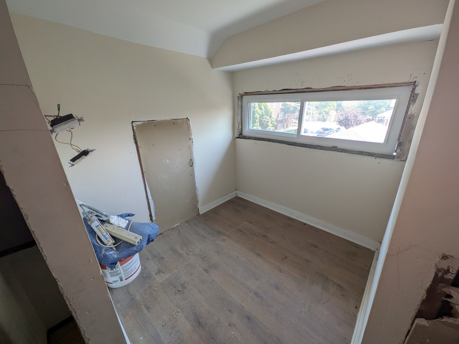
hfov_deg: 102.1
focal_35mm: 14
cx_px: 230
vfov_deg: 85.7
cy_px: 172
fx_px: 186
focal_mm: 1.85
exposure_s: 1/66.1
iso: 63
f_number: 2.2
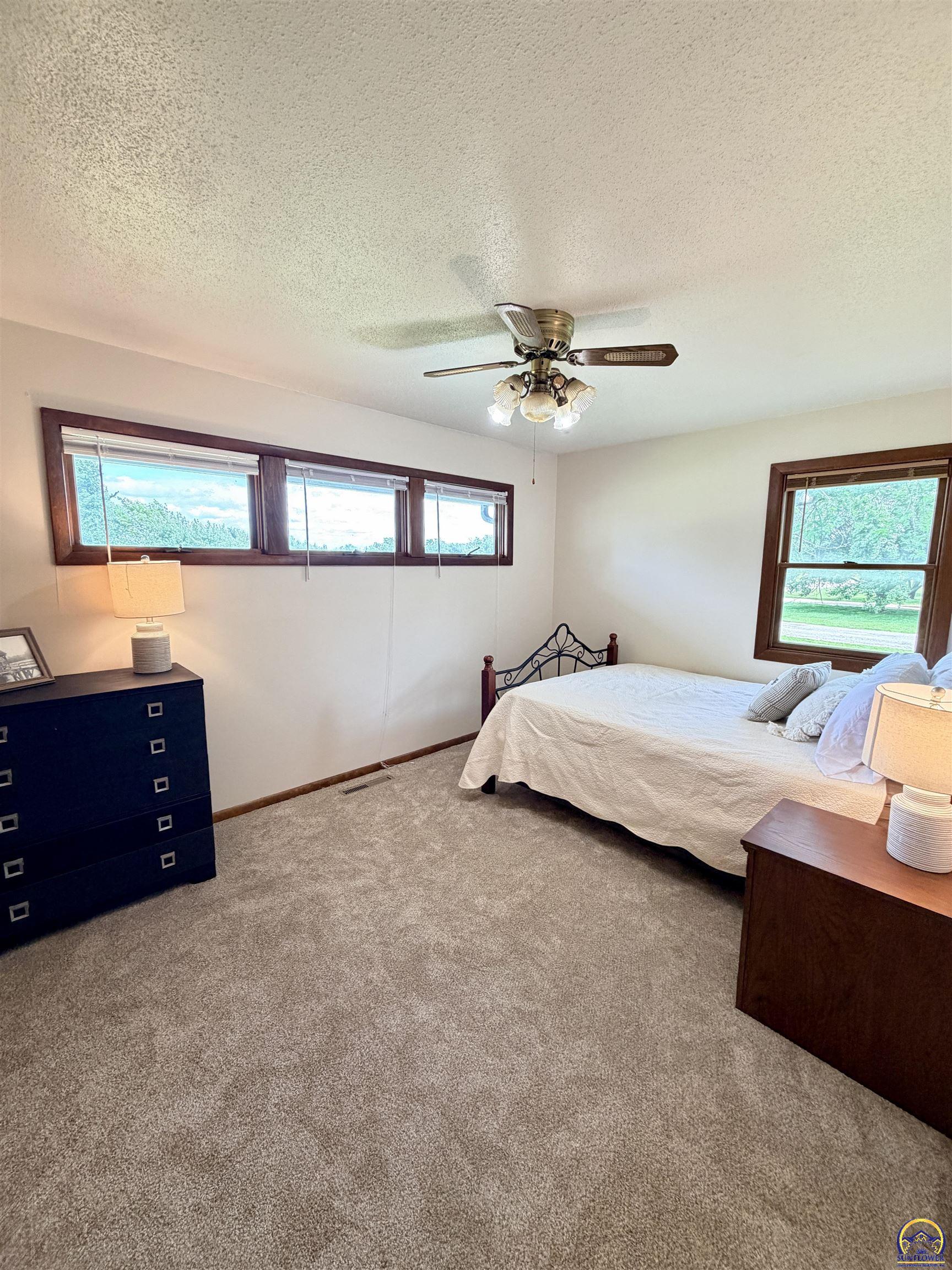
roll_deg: +0.0
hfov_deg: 85.7
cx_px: 476
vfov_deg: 102.1
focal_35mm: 14
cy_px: 635
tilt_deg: -6.2
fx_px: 513
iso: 160
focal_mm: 2.22
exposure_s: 1/60
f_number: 2.2
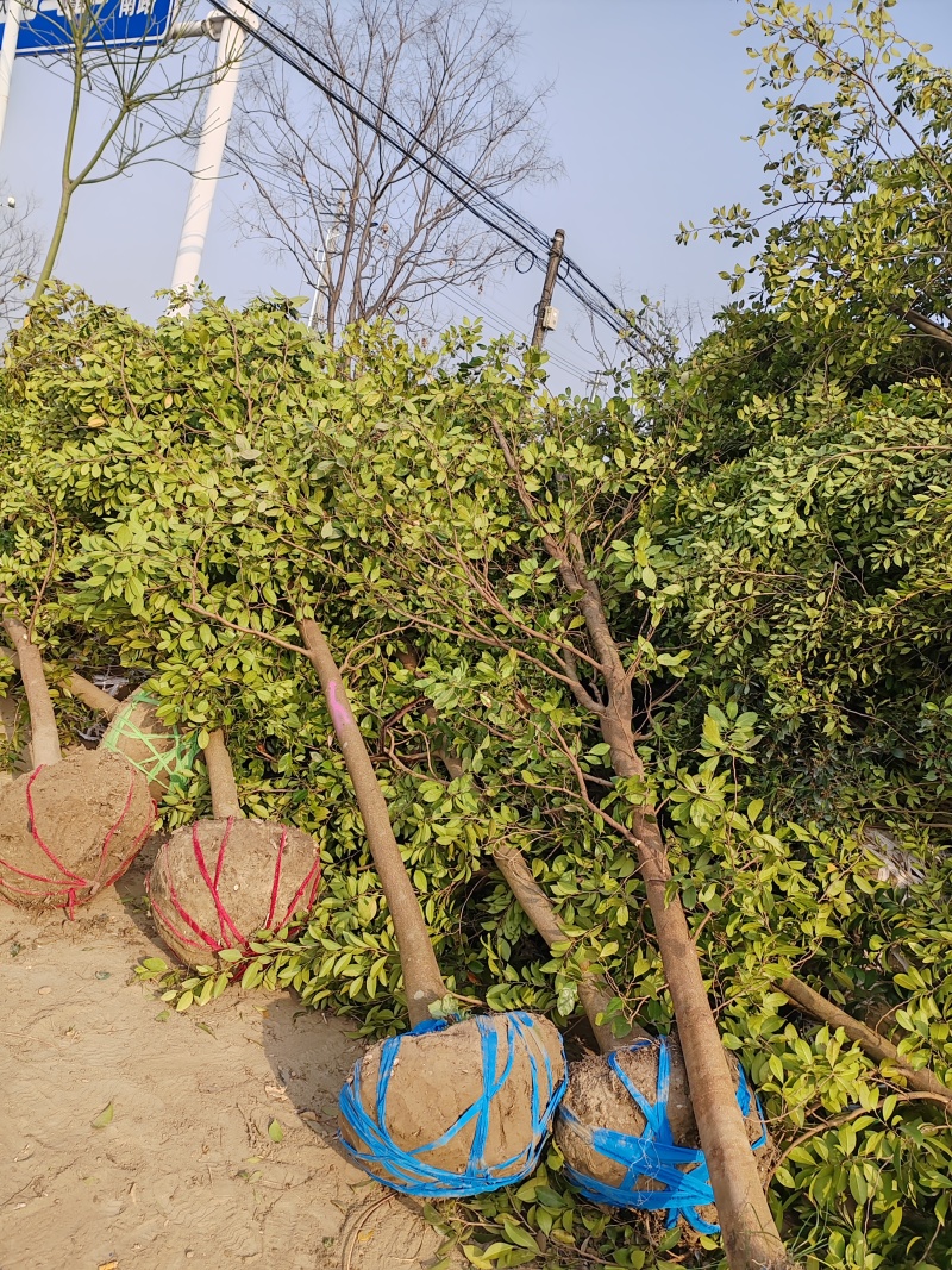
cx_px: 476
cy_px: 635
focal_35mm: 27
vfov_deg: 65.3
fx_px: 990
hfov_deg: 51.3
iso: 50
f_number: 1.8
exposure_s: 1/370
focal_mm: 6.14
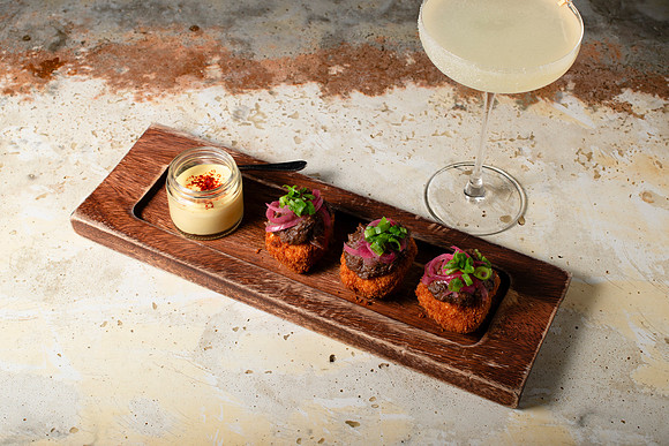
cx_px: 337
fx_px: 970
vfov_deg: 25.9
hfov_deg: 38.1
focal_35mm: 52
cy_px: 222
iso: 200
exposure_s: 1/200
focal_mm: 50
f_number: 10
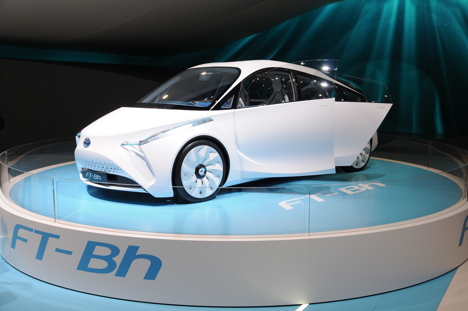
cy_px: 156
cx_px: 234
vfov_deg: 34.1
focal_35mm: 39
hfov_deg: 49.6
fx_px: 506
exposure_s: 1/350
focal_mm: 26
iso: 400
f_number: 9.5
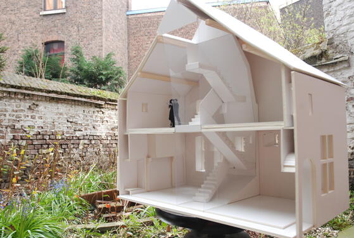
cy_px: 119
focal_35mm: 33
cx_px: 177
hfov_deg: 57.1
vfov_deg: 40.1
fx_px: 325
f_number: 7.1
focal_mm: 22
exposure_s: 1/125
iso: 500
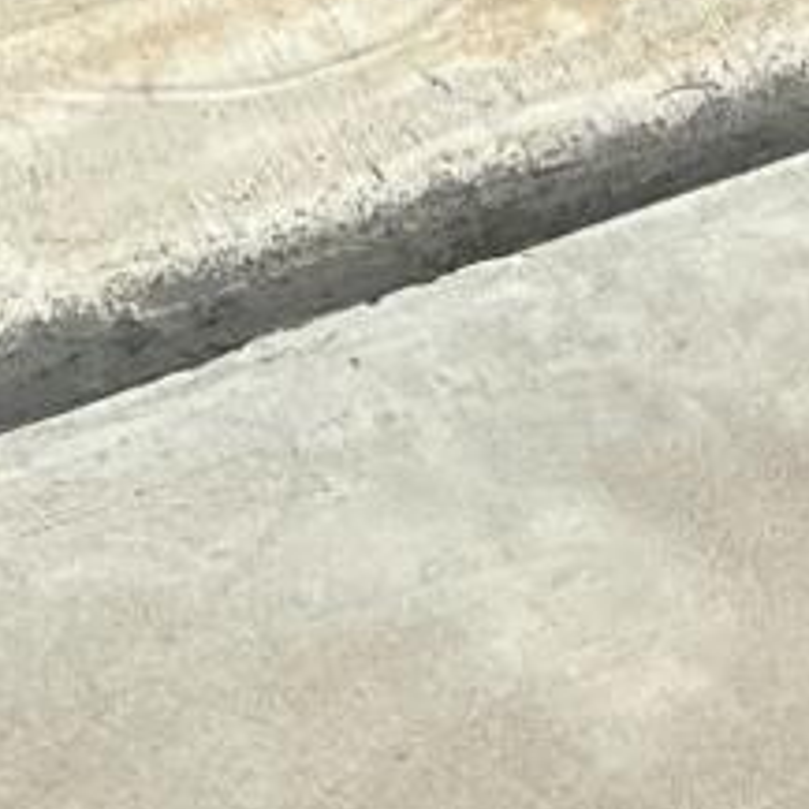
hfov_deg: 8.1
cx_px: 1171
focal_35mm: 212
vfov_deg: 6.9
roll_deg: +2.5
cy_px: -2058
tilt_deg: -18.1
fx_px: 5605
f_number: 1.5
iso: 50
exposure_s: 1/1698
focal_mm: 5.7
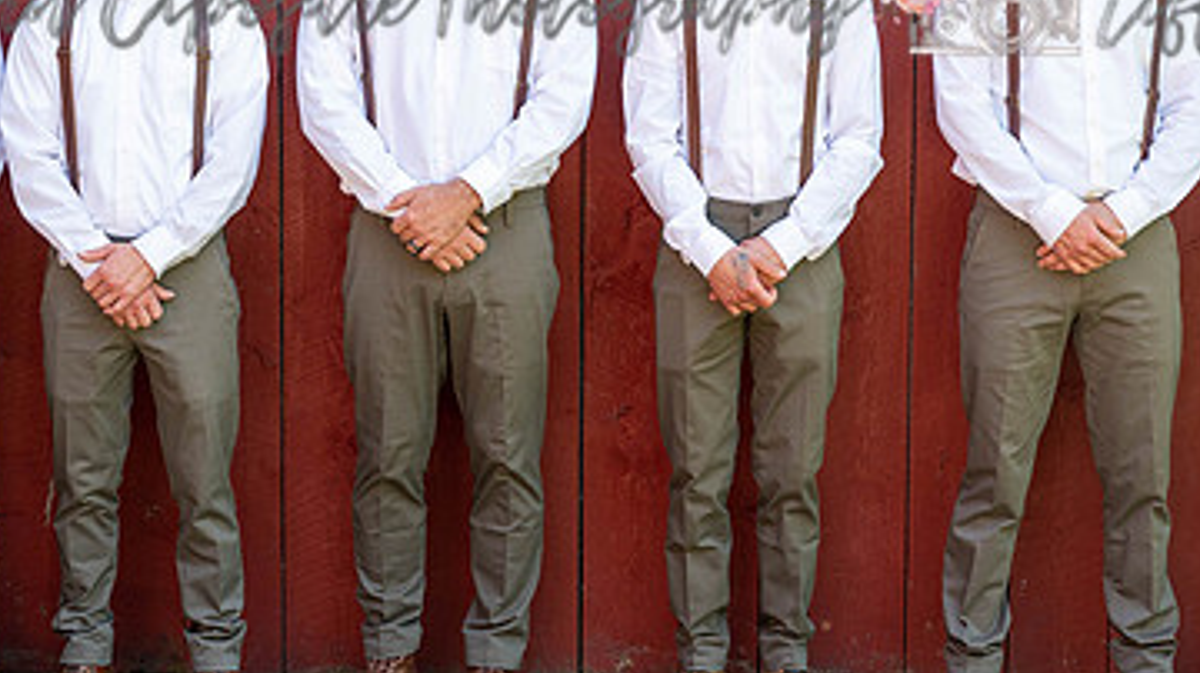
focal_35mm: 72
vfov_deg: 16.7
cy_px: 250
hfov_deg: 29.4
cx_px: 560
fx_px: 2290
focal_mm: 39
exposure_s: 1/250
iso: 280
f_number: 4
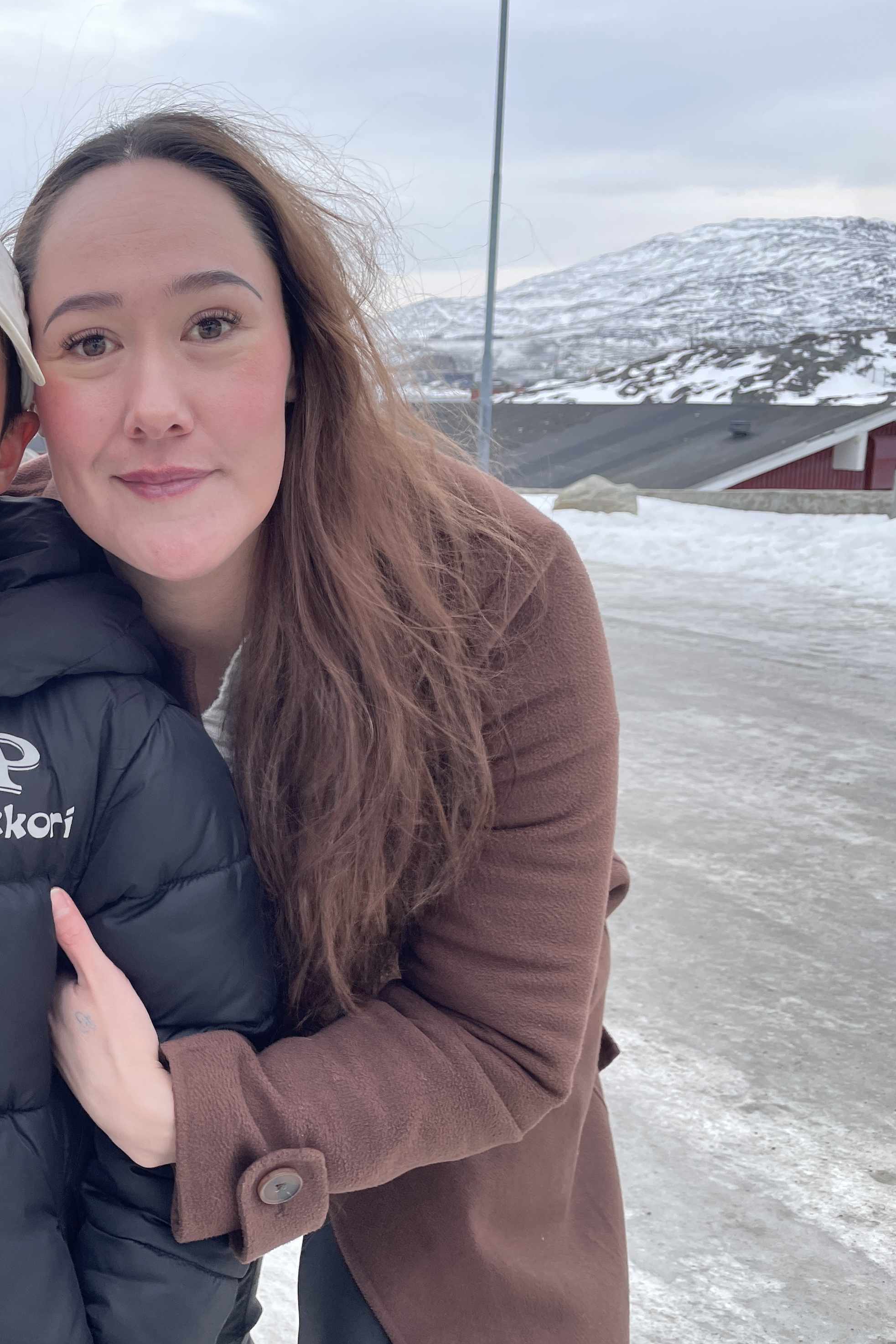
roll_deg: +2.1
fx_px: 1381
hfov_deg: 33.2
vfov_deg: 51.9
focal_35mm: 37
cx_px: 22
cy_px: 677
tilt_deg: -11.9
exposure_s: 1/153
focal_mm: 4.2
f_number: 1.6
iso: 32
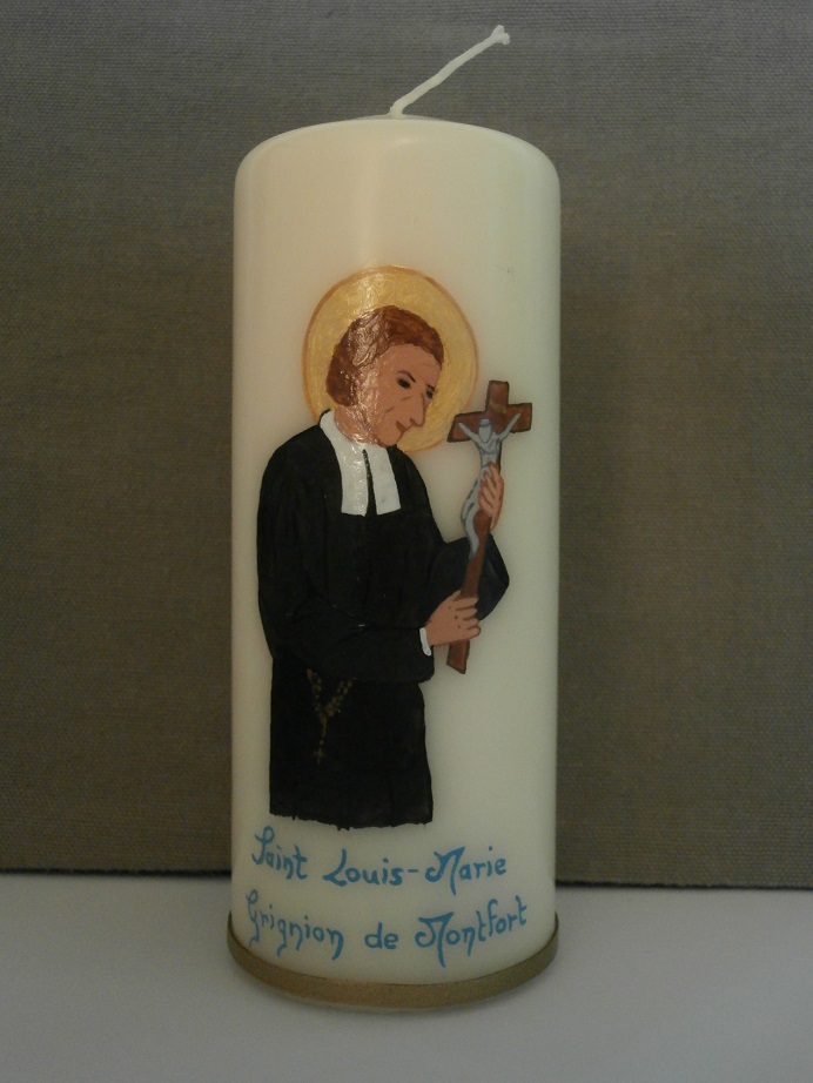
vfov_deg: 49.0
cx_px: 406
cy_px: 542
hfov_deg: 37.7
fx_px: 1189
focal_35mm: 38
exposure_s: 1/13
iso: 400
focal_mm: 6.67
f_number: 3.9
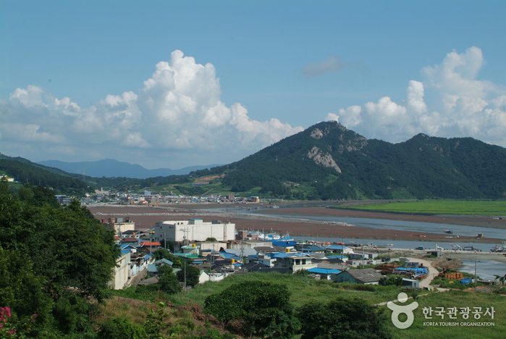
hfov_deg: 35.0
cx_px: 253
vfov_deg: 23.8
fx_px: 802
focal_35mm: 57
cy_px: 170
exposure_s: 1/250
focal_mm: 38
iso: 100
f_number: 8
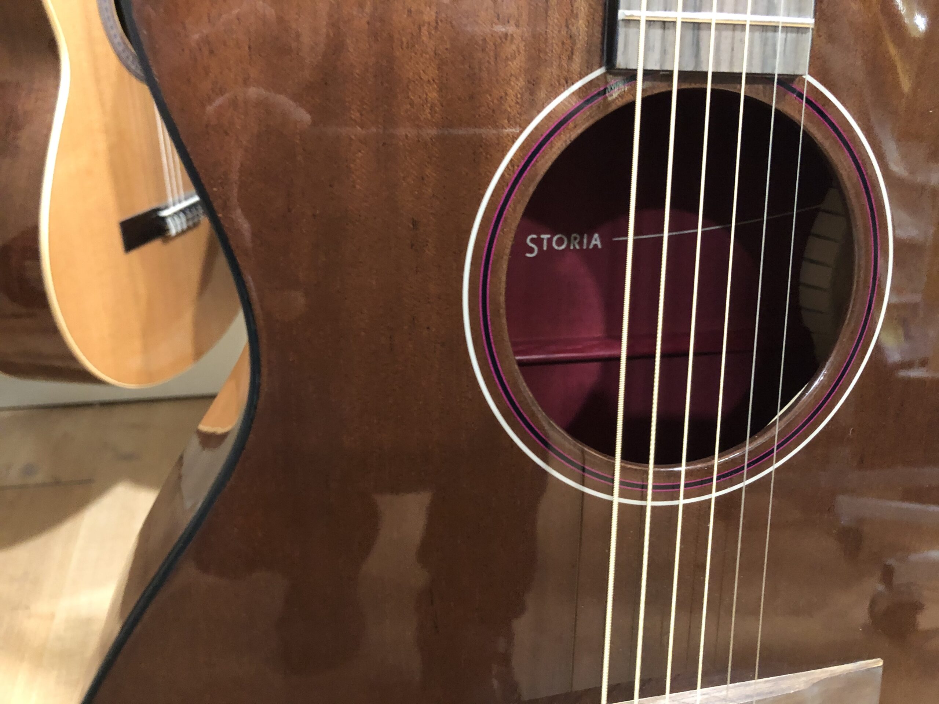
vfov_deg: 49.7
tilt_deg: -24.0
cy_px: 352
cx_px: 470
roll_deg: -3.5
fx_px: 760
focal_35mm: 28
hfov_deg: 63.4
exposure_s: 1/4
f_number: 1.8
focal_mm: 3.99
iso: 125
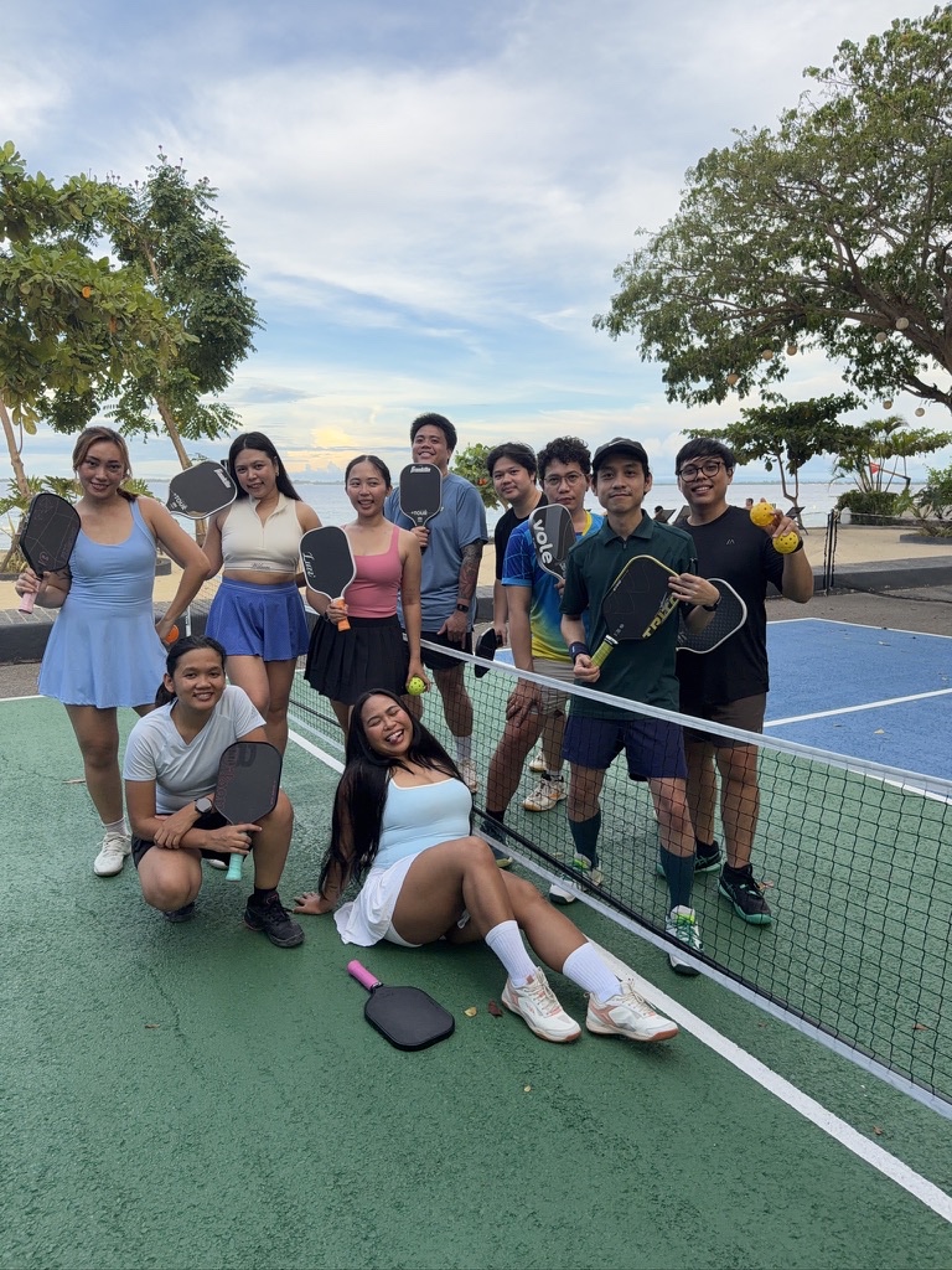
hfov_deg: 56.8
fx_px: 880
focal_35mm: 24
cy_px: 635
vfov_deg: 71.6
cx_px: 476
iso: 100
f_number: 1.78
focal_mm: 6.76
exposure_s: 1/788
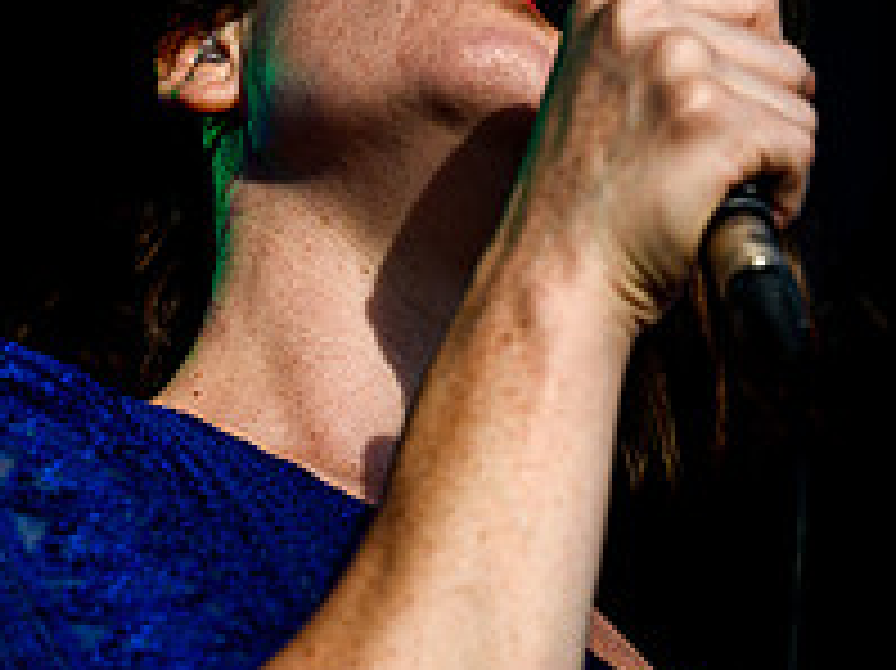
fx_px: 11977
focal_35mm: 463
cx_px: 214
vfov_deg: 3.2
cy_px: 369
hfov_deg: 4.3
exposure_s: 1/2500
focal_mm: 145
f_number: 4
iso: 400
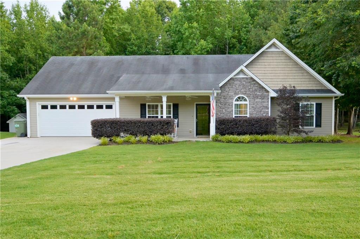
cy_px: 120
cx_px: 180
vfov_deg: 43.6
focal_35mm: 30
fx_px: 300
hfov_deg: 61.9
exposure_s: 1/200
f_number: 5.3
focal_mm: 11.3
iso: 1600
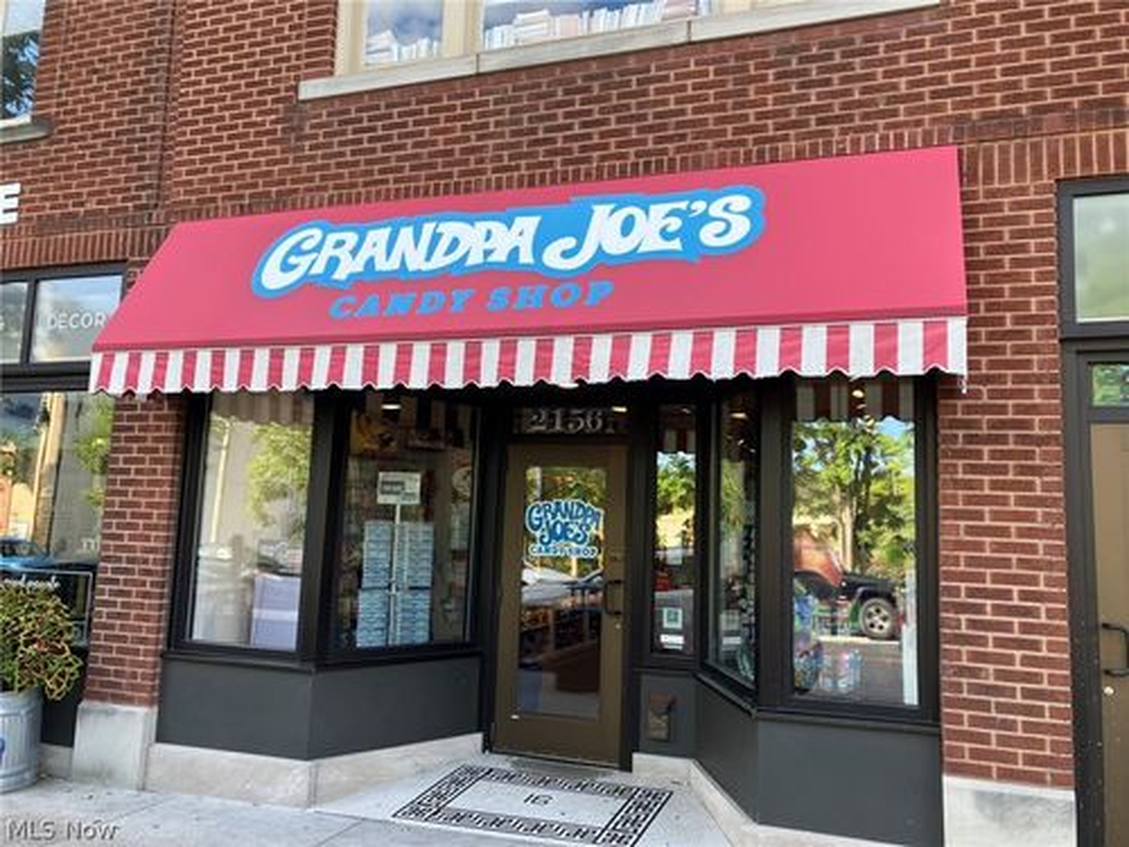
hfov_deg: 63.4
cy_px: 424
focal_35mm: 28
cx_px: 564
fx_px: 913
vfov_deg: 49.7
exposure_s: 1/120
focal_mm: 3.99
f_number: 1.8
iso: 25
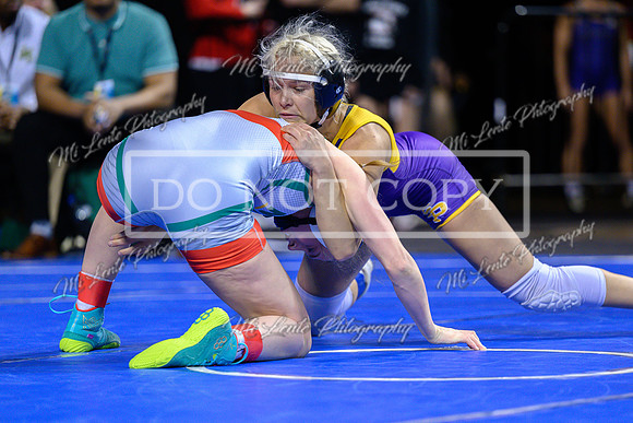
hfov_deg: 9.0
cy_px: 276
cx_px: 359
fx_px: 4016
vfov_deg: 6.0
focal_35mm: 228
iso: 2500
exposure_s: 1/800
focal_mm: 175
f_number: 2.8
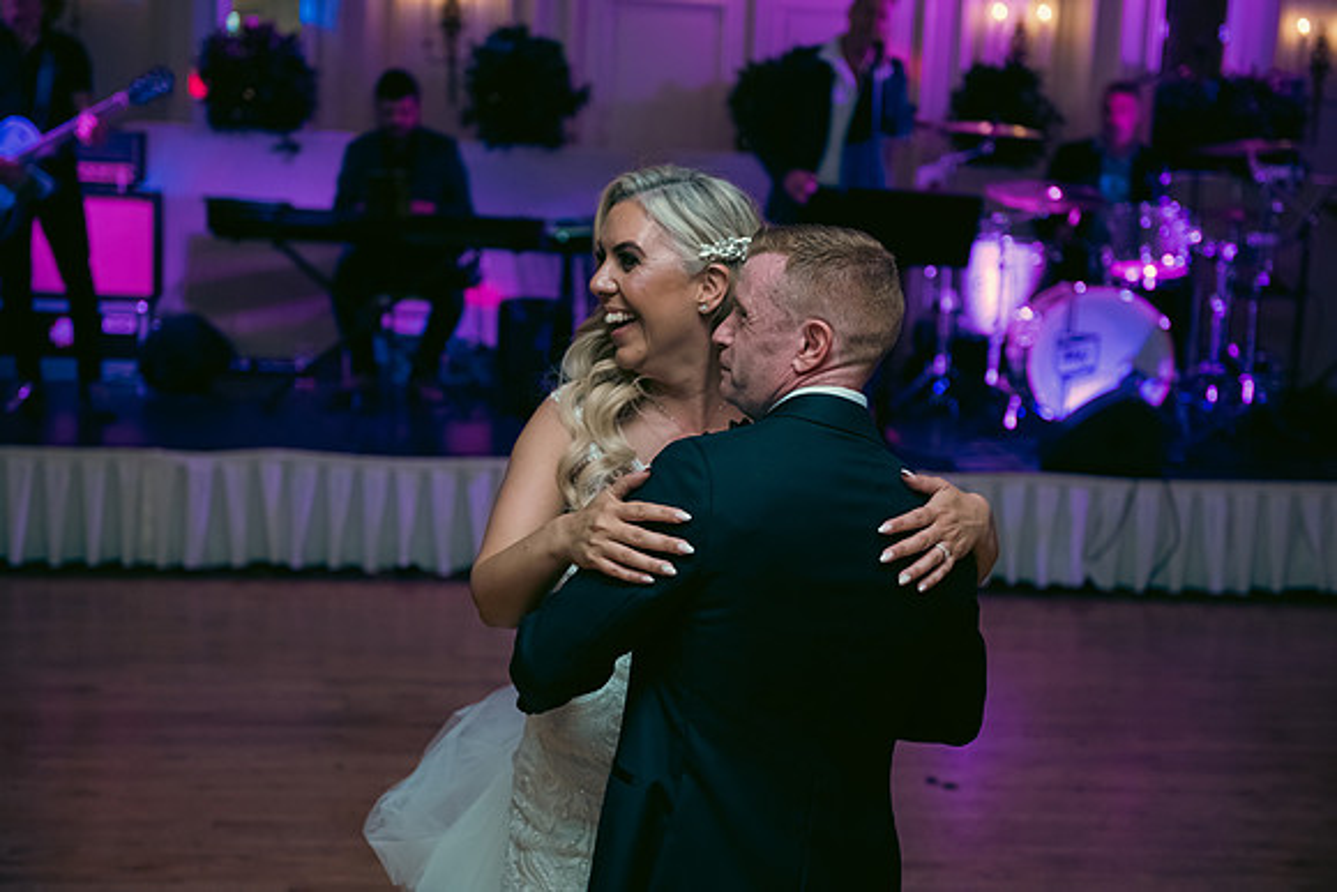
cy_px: 446
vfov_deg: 23.4
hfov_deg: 34.5
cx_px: 668
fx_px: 2154
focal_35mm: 58
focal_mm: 58
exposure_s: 1/160
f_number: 3.5
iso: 1250
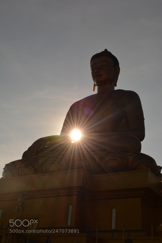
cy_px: 122
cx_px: 81
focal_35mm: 51
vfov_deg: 38.9
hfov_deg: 26.5
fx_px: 344
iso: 200
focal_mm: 34
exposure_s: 1/1250
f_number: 13
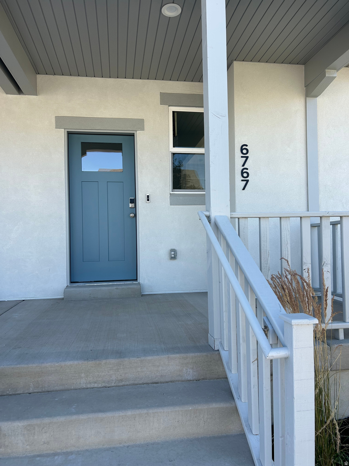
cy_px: 233
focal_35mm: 26
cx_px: 174
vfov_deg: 67.3
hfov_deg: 53.1
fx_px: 350
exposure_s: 1/808
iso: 50
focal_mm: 5.7
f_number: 1.5
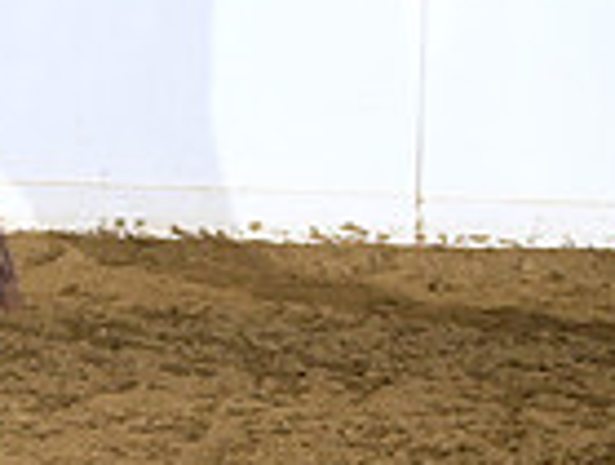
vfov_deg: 3.2
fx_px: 8265
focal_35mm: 464
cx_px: -624
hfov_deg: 4.2
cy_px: -268
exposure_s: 1/200
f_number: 4
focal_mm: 116
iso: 2500
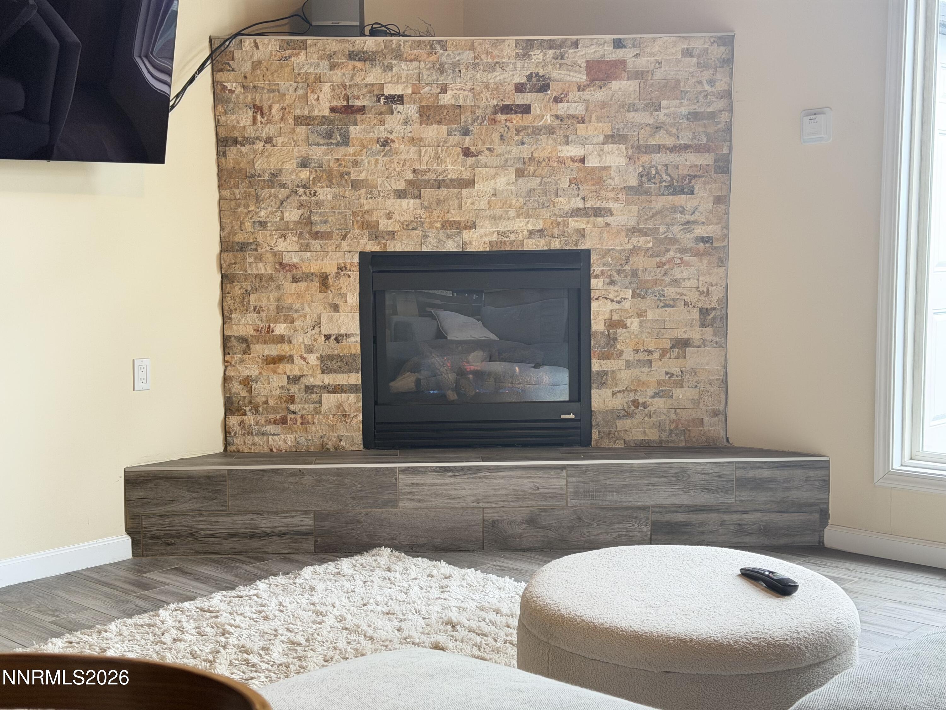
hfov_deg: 39.7
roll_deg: +0.5
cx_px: 473
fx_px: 1312
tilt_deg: -6.4
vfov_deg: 30.3
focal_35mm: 48
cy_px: 355
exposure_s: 1/40
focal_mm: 6.76
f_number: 1.78
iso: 200
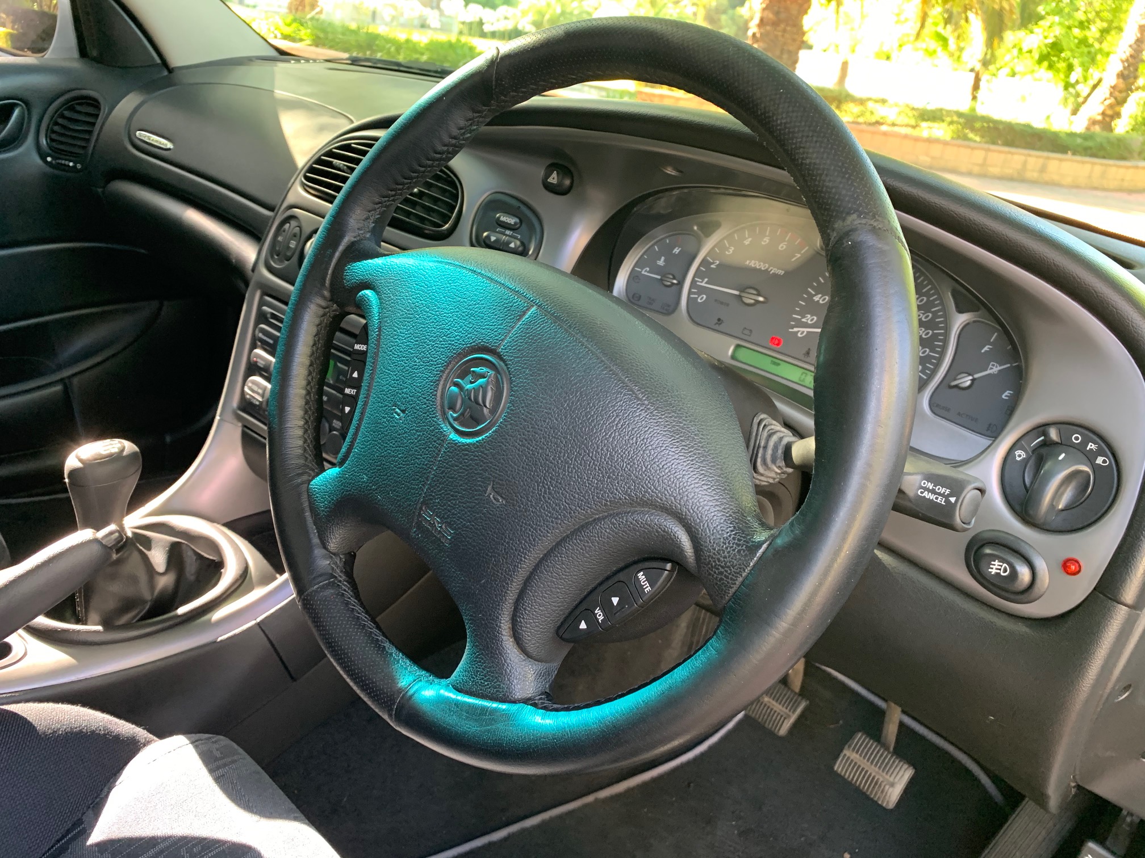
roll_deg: -9.6
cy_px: 429
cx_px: 572
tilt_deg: -21.5
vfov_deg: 53.1
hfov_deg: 67.3
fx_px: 860
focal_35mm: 26
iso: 200
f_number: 1.8
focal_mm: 4.25
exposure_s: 1/60
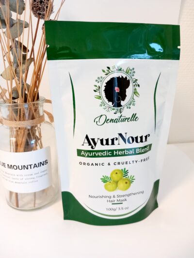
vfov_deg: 65.3
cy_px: 129
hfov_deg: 51.4
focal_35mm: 27
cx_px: 97
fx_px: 202
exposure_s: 1/25
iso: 250
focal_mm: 4
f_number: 1.8
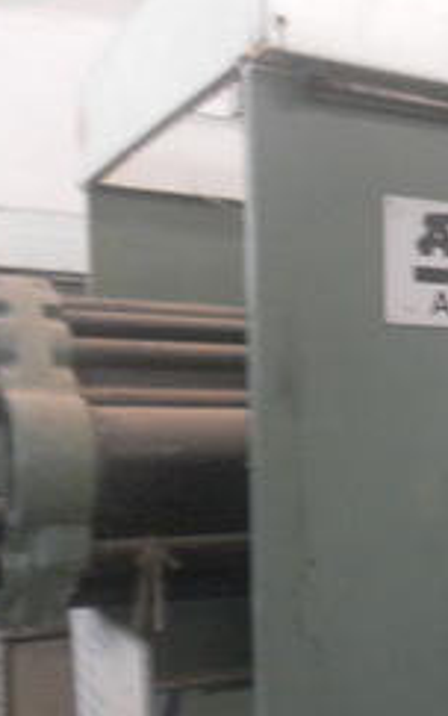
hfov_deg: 18.5
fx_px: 1191
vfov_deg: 33.0
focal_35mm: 61
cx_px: 699
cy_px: 517
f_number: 3.2
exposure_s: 1/15
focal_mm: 4.9
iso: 400
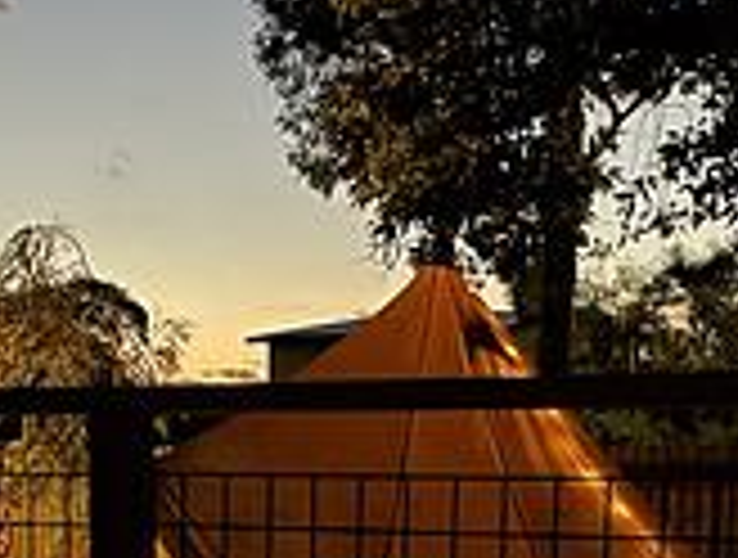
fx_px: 2095
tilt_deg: -6.8
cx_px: 266
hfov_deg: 19.9
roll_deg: +0.0
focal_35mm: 98
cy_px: 704
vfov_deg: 14.6
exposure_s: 1/4
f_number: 1.6
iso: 500
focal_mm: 4.2
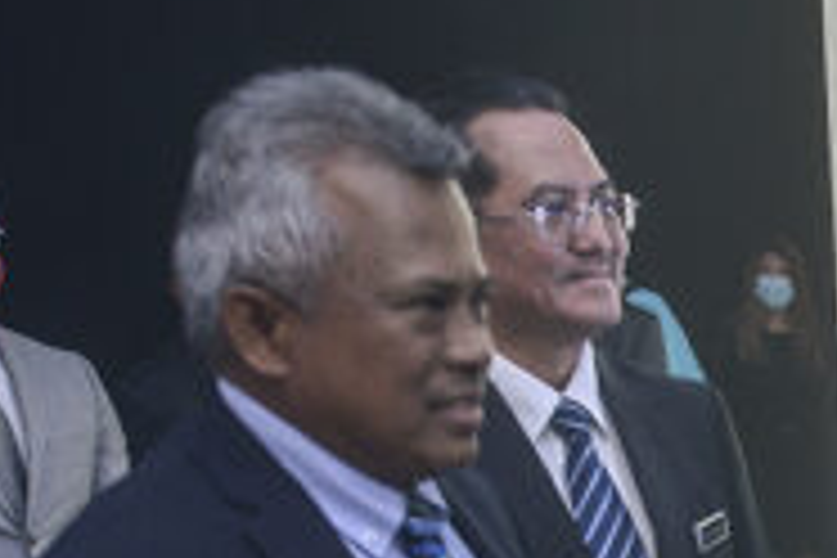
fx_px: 1953
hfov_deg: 20.9
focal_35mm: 84
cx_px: 1222
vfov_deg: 14.8
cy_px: 914
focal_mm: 23
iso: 500
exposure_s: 1/160
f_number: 2.8
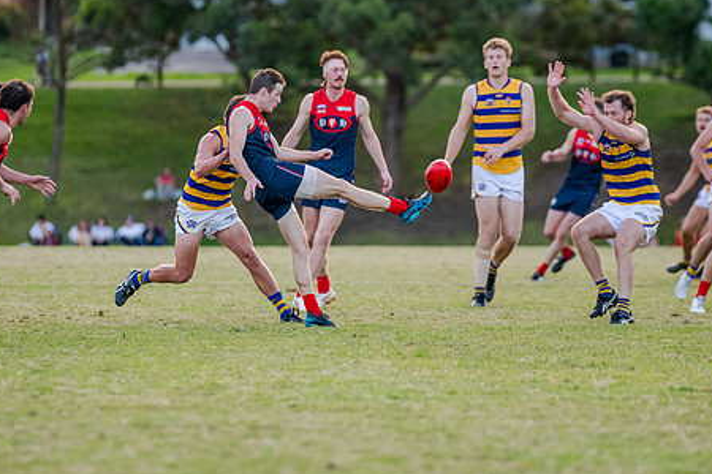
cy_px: 182
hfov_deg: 7.2
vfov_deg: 4.8
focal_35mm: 286
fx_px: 5656
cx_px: 334
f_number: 2.8
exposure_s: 1/1600
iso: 1600
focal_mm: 220
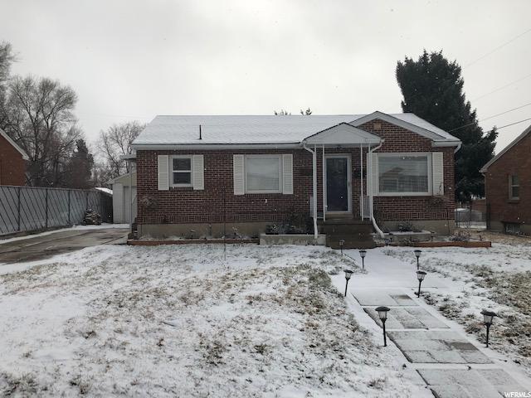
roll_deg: +0.8
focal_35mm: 28
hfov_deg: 63.4
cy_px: 199
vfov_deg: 49.7
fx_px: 430
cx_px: 266
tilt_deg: +0.3
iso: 25
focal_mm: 3.99
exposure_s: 1/8000
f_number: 1.8
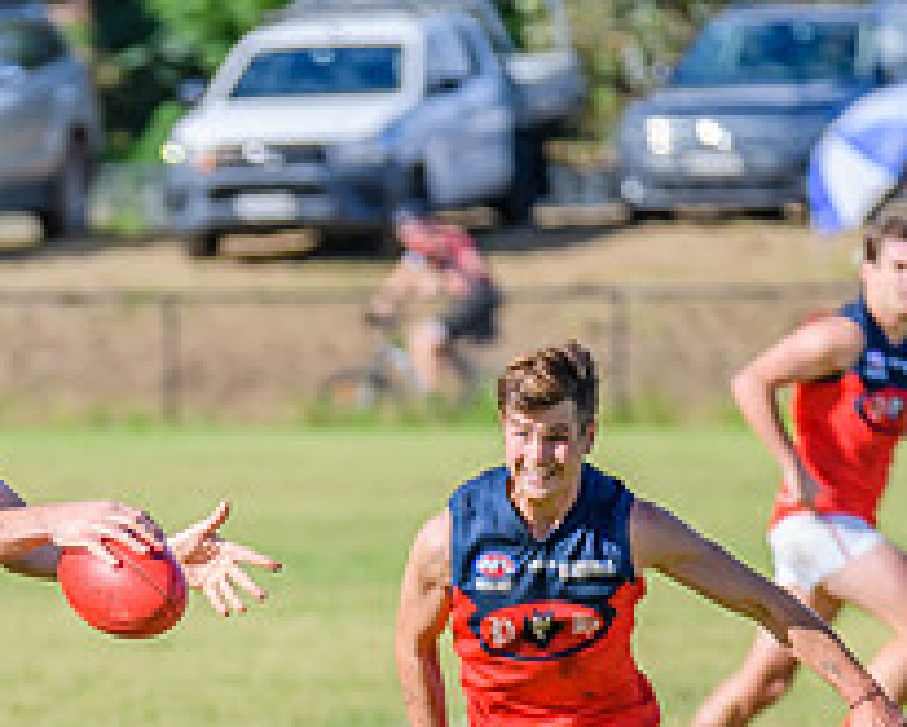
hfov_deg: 2.4
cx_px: -77
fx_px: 21485
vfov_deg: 1.9
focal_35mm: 800
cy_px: 808
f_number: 7.1
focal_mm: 300
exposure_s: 1/2000
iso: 800
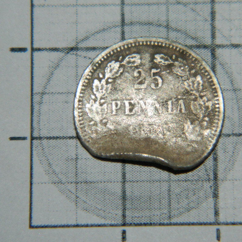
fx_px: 1661
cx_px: 145
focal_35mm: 210
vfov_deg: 8.3
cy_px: 121
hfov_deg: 8.3
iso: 200
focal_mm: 31.8
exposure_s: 1/80
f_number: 14.5
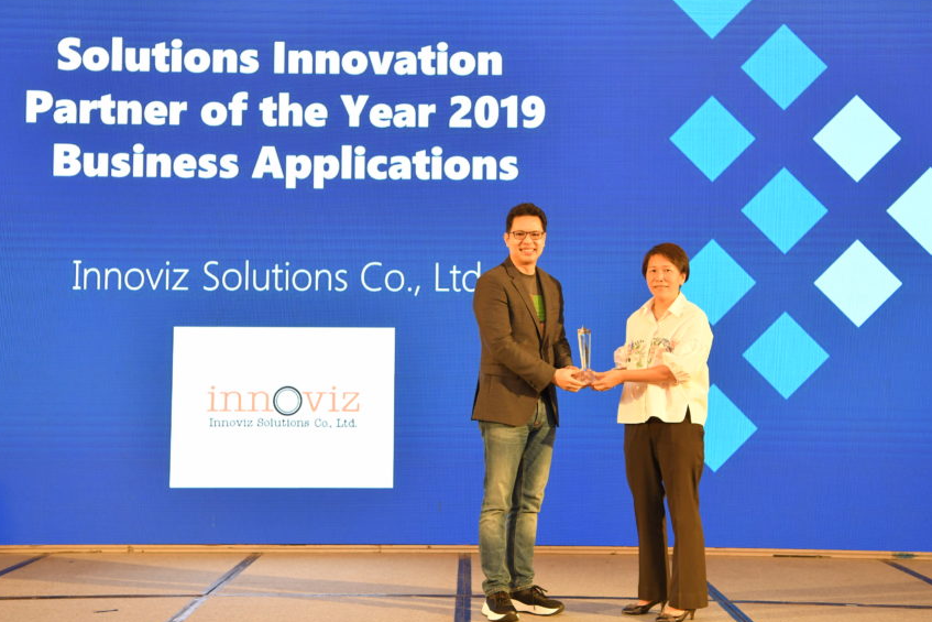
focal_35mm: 58
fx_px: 1502
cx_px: 463
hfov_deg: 34.5
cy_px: 280
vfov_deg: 23.4
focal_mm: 48
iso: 1000
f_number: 4
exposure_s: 1/100
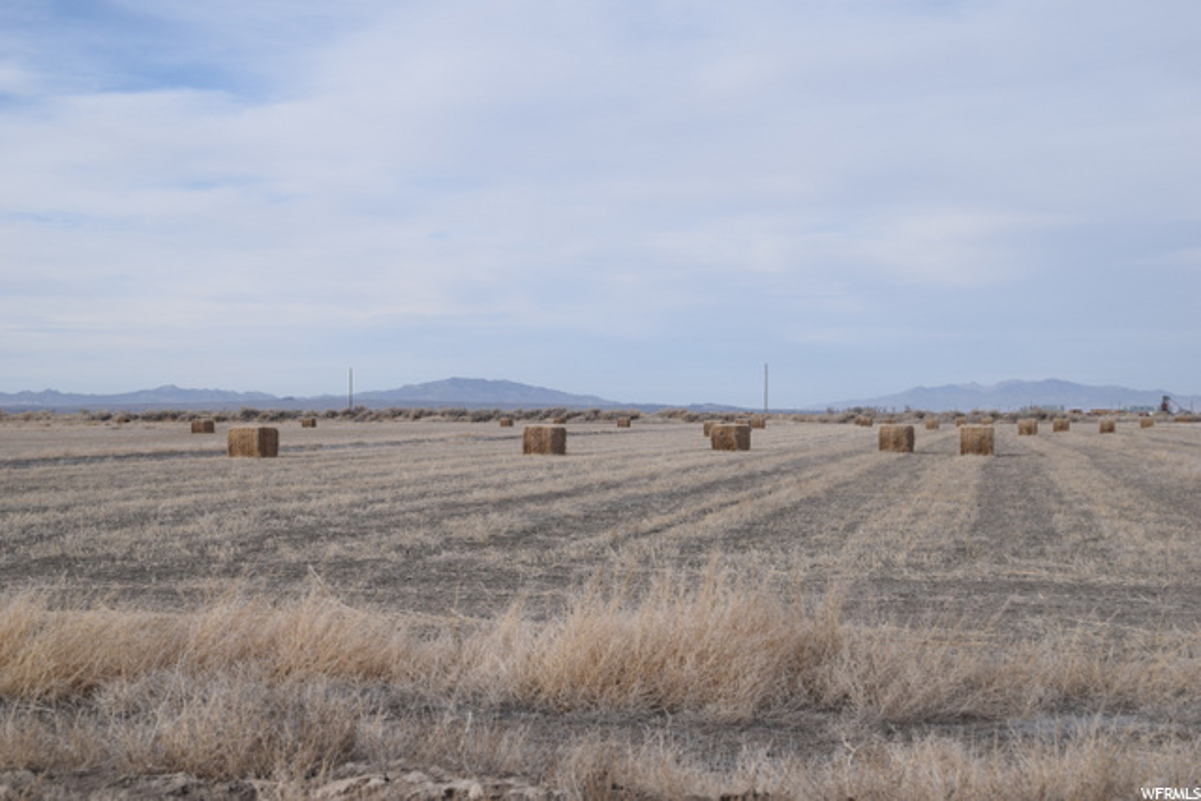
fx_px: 2002
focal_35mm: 60
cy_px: 400
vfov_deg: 22.6
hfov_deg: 33.4
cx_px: 600
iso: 200
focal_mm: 40
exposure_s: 1/640
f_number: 8
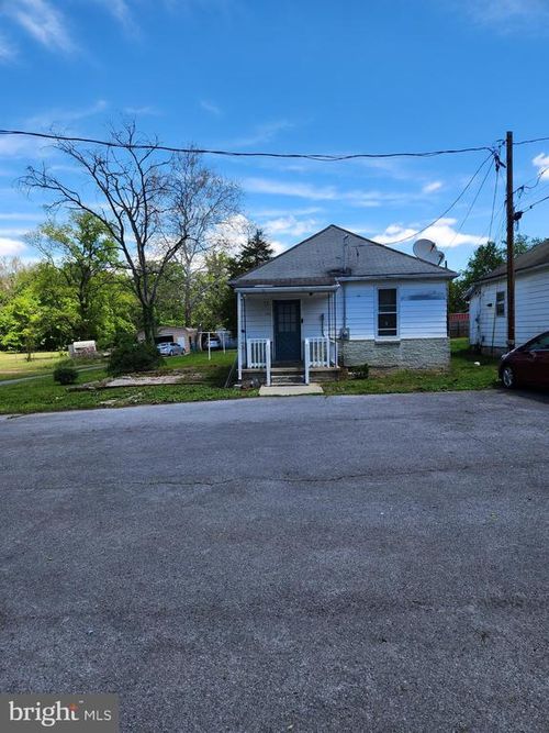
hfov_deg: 58.9
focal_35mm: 23
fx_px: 487
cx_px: 274
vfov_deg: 73.9
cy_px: 366
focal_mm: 5.4
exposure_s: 1/827
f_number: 1.8
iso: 20
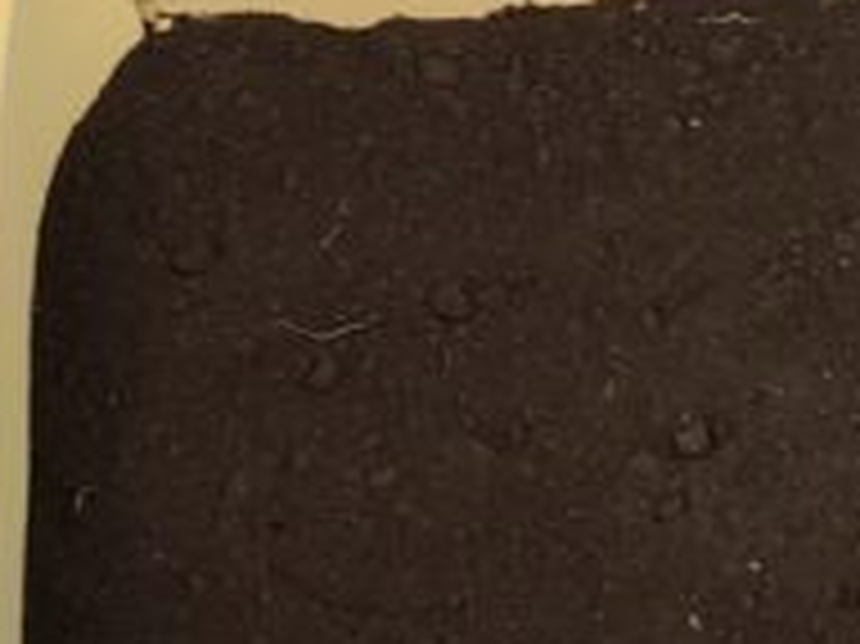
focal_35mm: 145
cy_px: -486
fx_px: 3600
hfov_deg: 13.3
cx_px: 964
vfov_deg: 9.7
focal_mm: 4.73
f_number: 1.7
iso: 111
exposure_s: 1/50
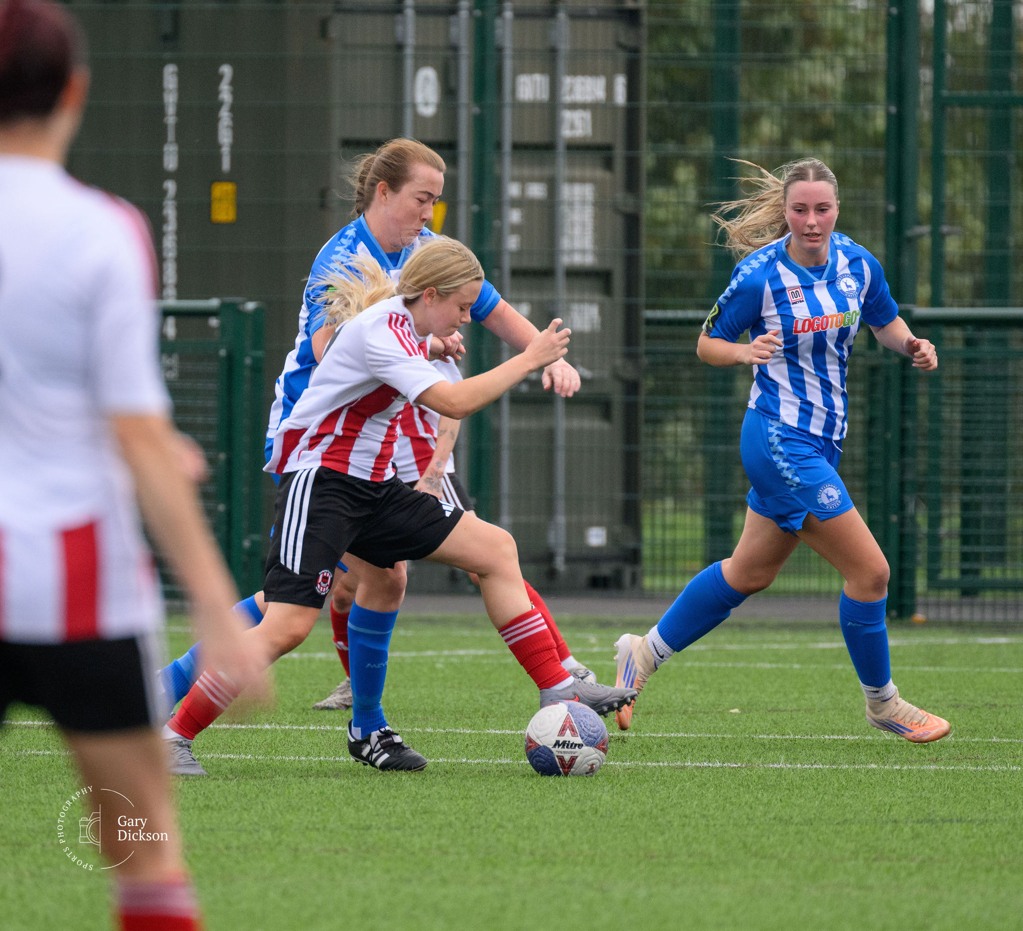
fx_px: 23165
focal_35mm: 725
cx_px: 380
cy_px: 544
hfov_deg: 2.5
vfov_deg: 2.3
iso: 2000
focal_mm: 400
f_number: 5.6
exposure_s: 1/1250
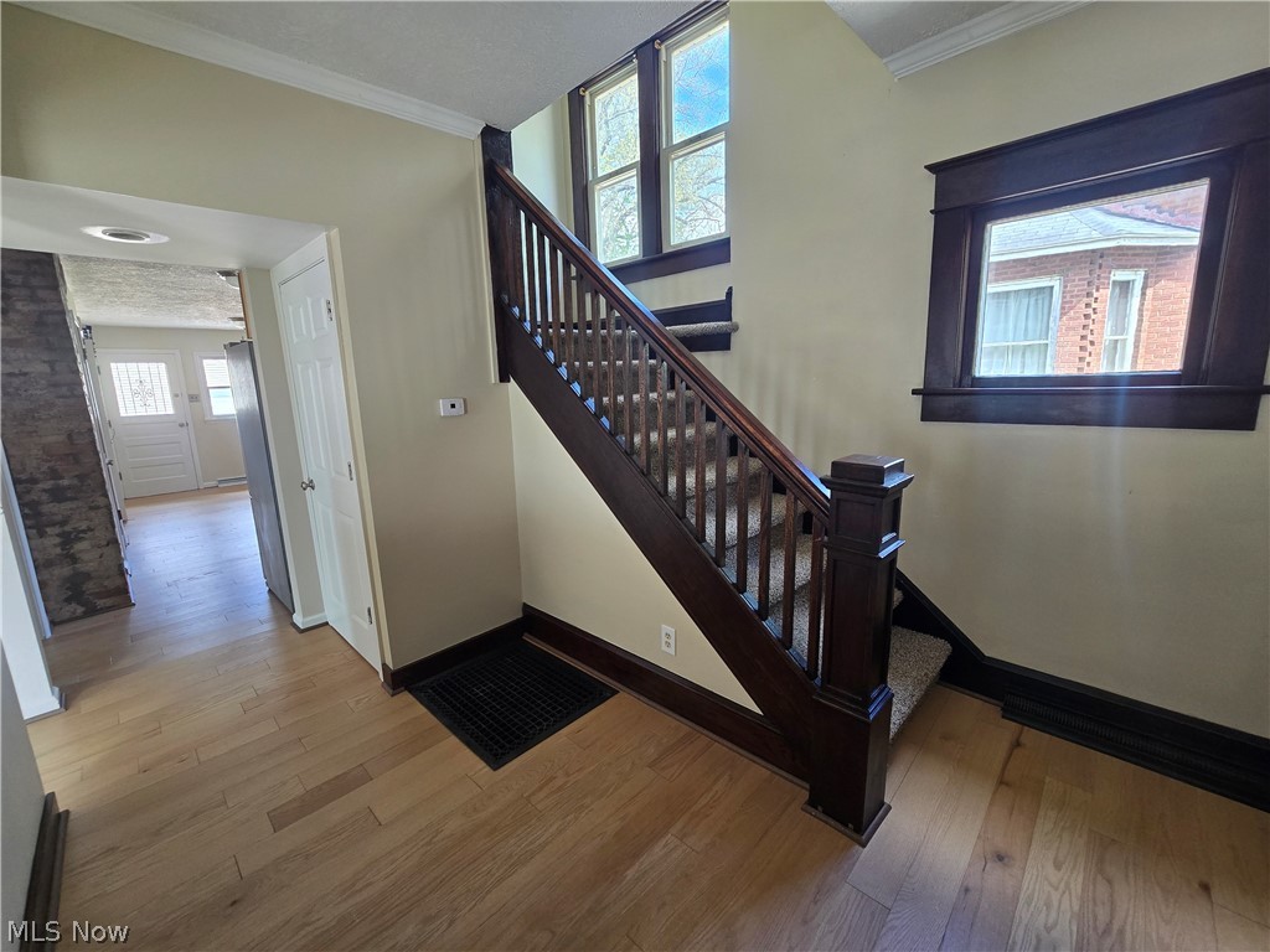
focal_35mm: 13
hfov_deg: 106.2
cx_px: 635
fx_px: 477
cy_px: 476
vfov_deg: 89.9
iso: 160
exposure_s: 1/60
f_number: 2.2
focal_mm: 2.2
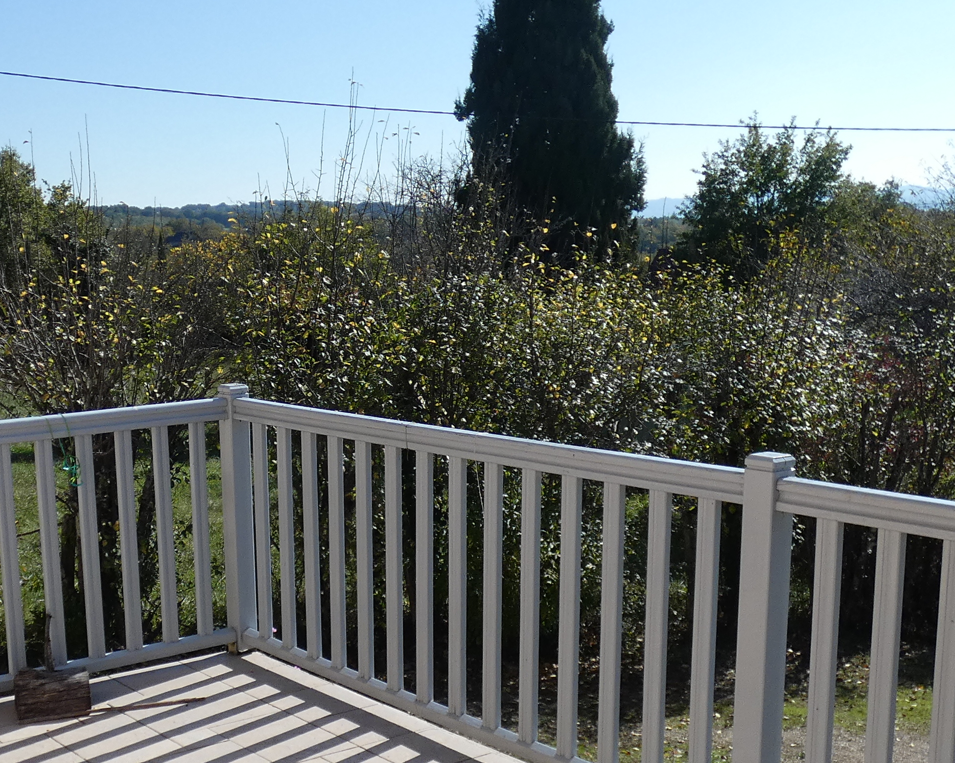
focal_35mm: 49
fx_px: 1385
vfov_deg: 30.6
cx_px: 331
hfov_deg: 37.7
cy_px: 518
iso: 80
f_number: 2.8
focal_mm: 3.6
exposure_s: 1/1600
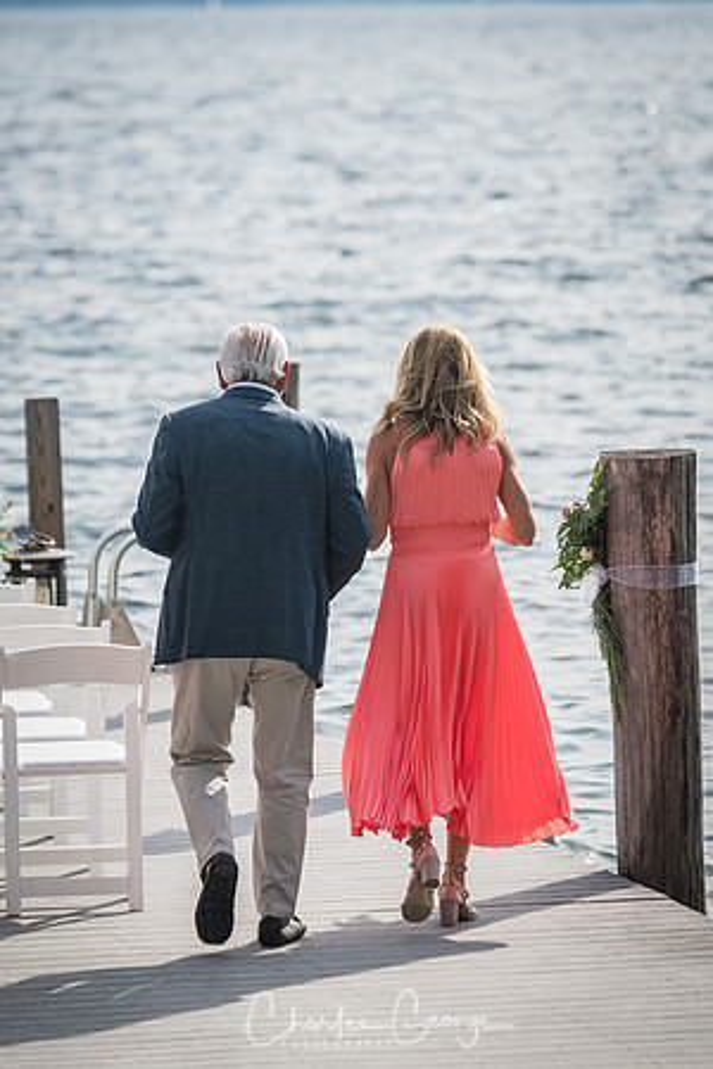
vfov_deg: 7.8
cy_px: 534
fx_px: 7798
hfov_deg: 5.2
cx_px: 356
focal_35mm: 262
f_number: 4
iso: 200
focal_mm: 175
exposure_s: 1/1000
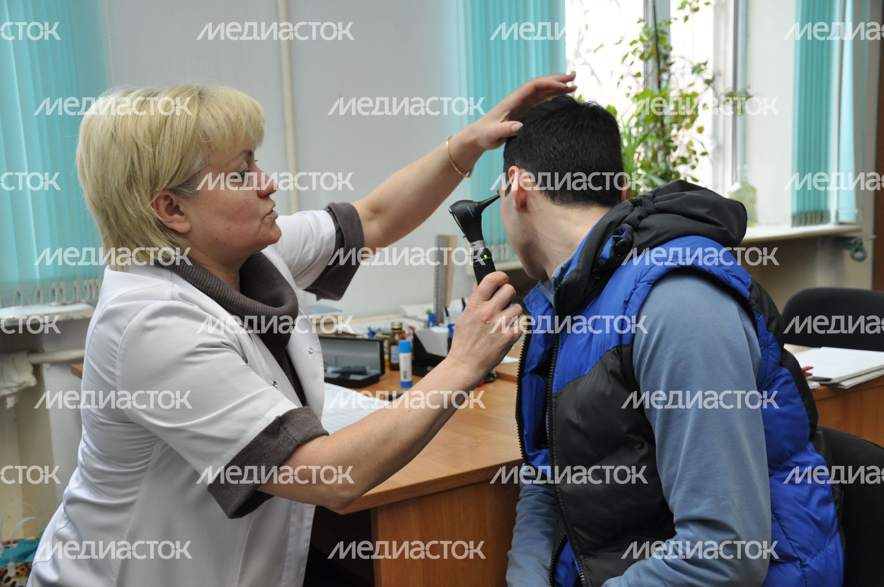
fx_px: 993
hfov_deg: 48.0
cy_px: 294
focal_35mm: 40
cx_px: 442
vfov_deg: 32.9
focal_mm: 27
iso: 1000
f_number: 4
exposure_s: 1/160
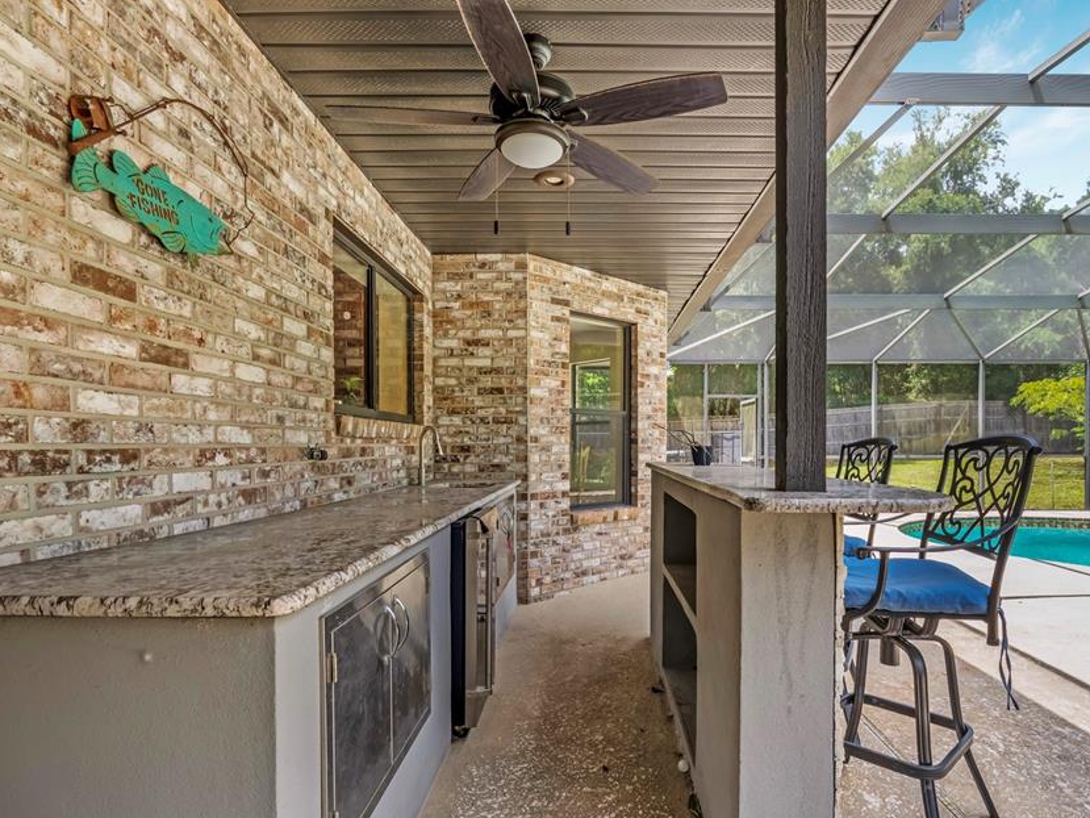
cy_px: 437
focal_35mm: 20
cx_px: 586
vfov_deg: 67.0
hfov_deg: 82.8
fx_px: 617
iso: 250
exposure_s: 1/1250
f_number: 9
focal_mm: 11
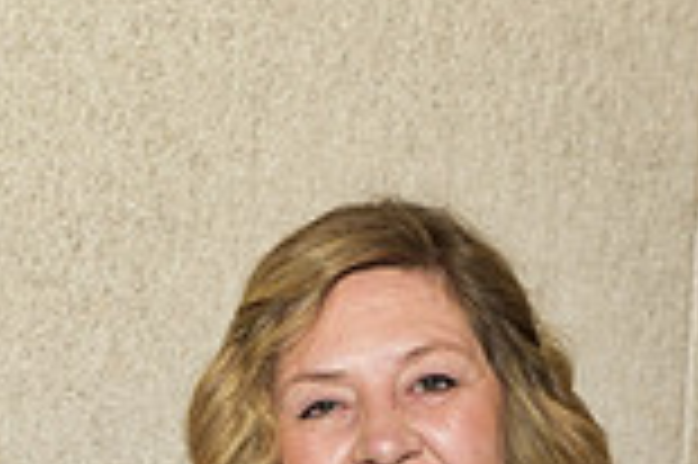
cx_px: 144
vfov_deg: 8.8
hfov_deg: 13.6
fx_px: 2905
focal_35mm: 150
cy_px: 822
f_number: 5
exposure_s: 1/60
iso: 200
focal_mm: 40
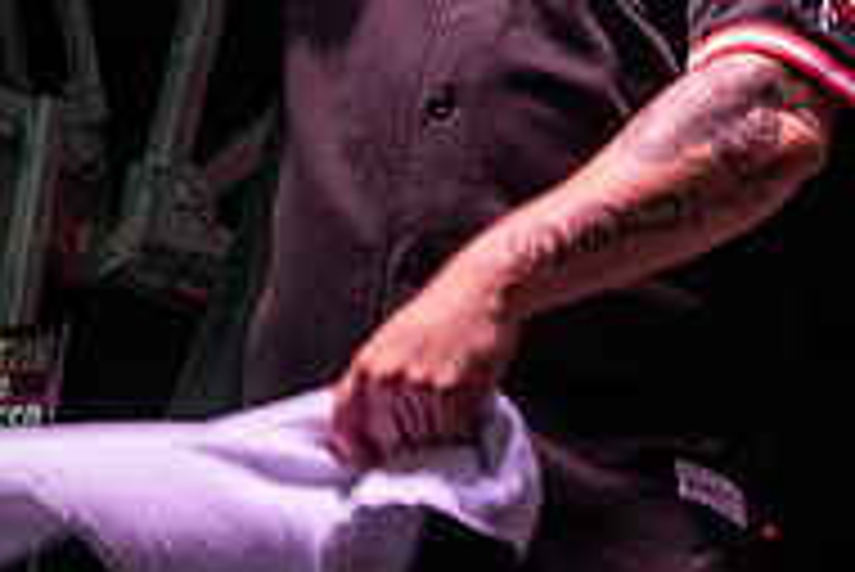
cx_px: 168
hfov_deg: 17.3
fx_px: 2781
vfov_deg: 11.5
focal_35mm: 117
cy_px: -106
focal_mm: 34
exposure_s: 1/250
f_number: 4
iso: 2000
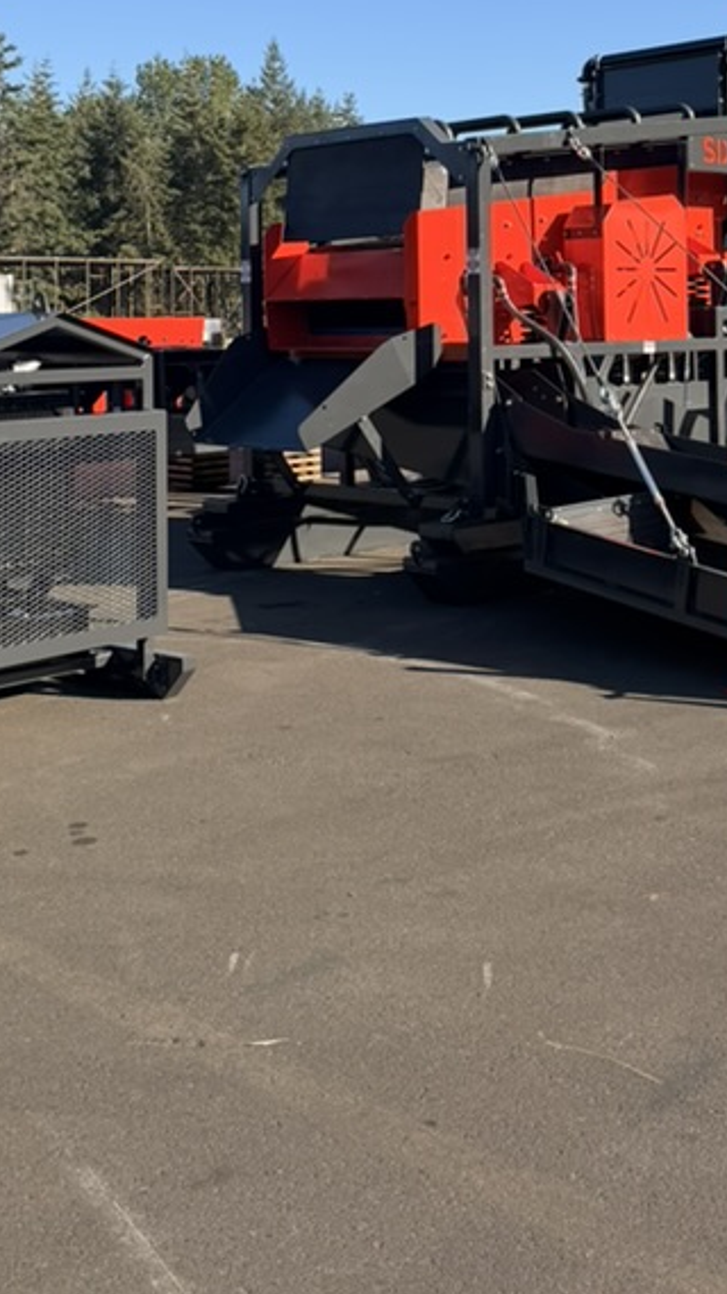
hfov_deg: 25.2
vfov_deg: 42.2
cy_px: 295
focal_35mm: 47
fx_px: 1613
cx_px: 495
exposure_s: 1/2370
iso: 80
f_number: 1.78
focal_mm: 6.76
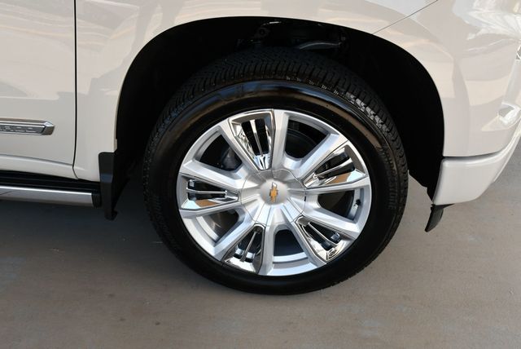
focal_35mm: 36
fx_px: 521
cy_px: 174
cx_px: 260
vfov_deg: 36.9
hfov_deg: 53.1
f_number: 5.6
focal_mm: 18
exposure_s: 1/250
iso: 220
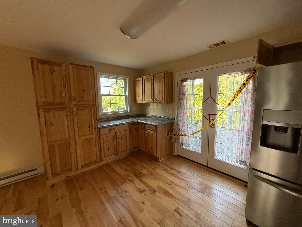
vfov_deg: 85.7
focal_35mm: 14
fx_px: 122
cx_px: 151
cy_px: 114
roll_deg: +1.3
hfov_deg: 102.1
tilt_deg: -3.5
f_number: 2.2
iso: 160
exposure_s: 1/99
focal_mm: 2.22
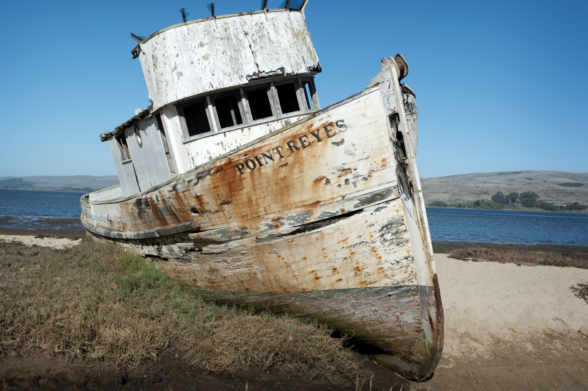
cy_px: 189
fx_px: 538
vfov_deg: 39.9
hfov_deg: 57.2
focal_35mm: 33
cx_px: 274
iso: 100
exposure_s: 1/750
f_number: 5.6
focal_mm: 20
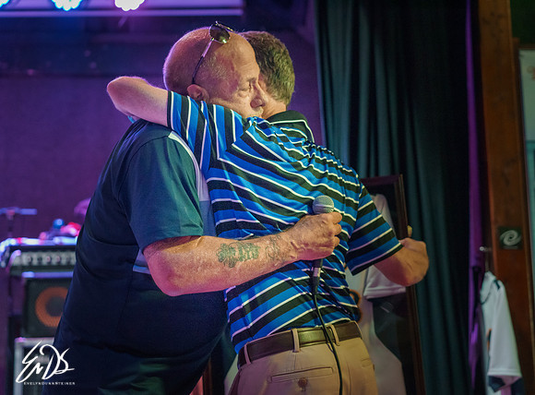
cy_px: 199
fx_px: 917
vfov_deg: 24.3
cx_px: 283
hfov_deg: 32.5
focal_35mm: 60
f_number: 2.8
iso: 3200
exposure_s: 1/125
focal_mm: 55
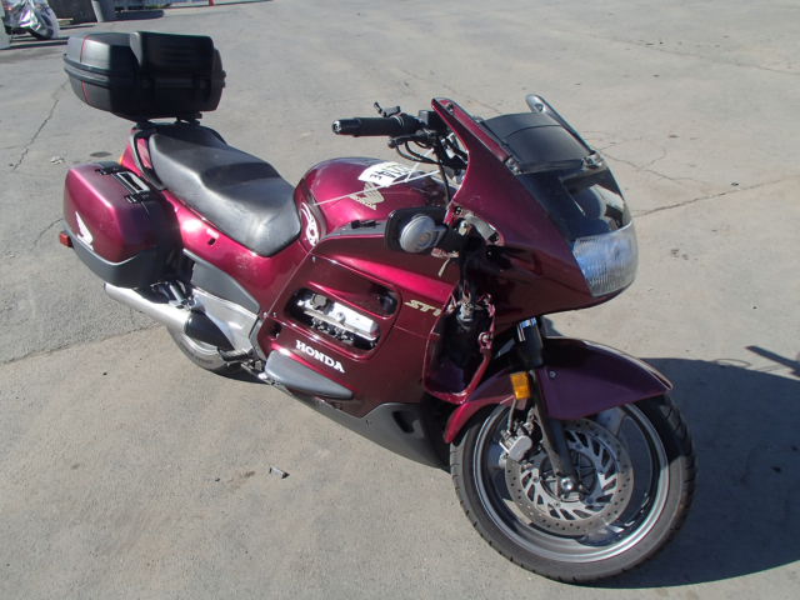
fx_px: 647
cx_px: 400
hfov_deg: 63.4
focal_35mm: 28
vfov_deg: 49.7
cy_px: 300
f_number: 3.9
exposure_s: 1/640
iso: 100
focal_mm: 5
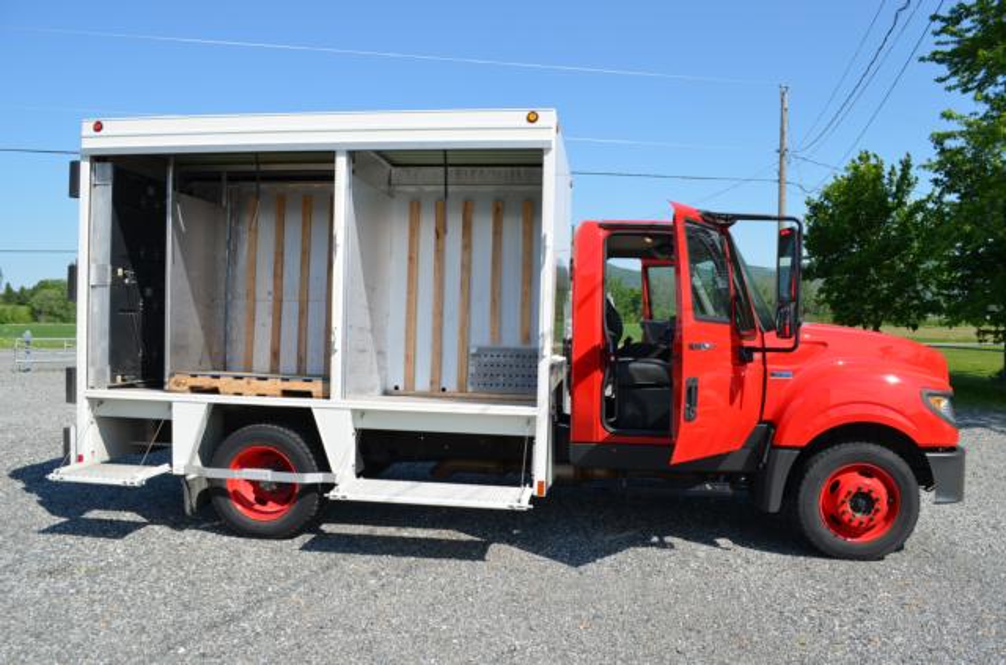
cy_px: 332
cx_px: 503
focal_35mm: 27
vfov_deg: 47.7
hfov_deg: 67.5
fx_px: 752
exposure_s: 1/250
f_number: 8
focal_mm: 18
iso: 100
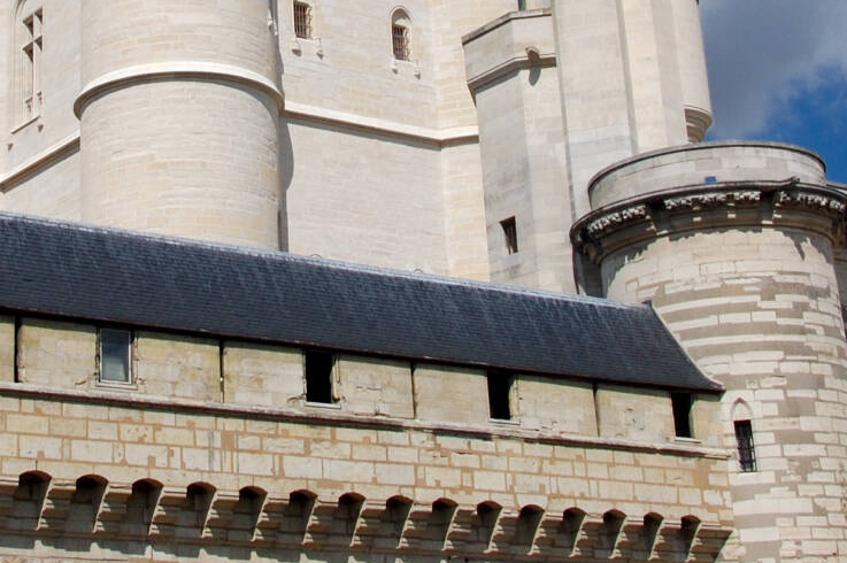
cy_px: -32
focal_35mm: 86
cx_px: 276
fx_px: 2022
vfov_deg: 15.5
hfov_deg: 23.5
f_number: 11
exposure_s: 1/200
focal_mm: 22
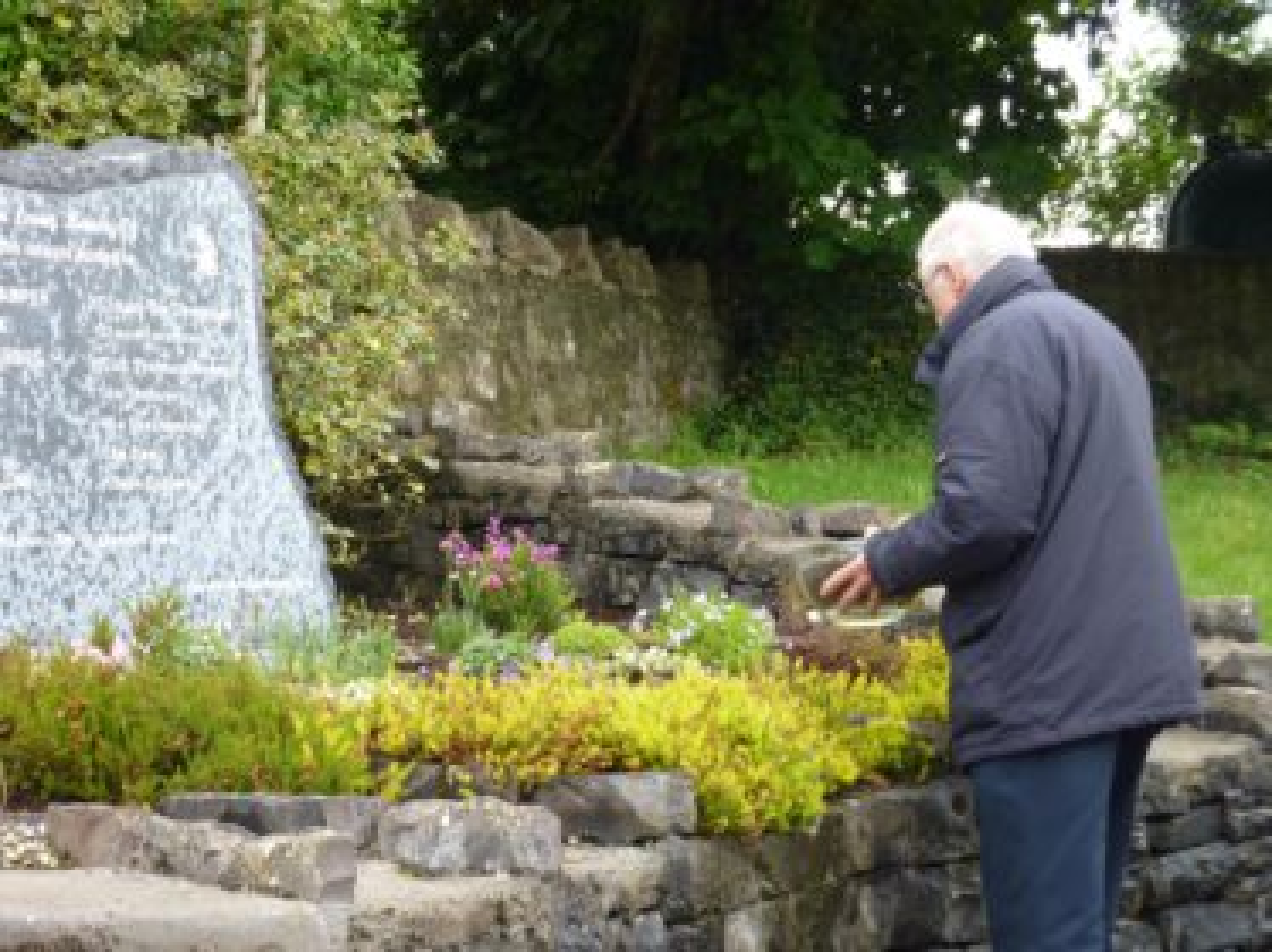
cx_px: 636
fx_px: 3819
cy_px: 476
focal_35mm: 104
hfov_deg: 18.9
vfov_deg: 14.2
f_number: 4.3
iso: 100
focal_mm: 17
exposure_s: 1/50
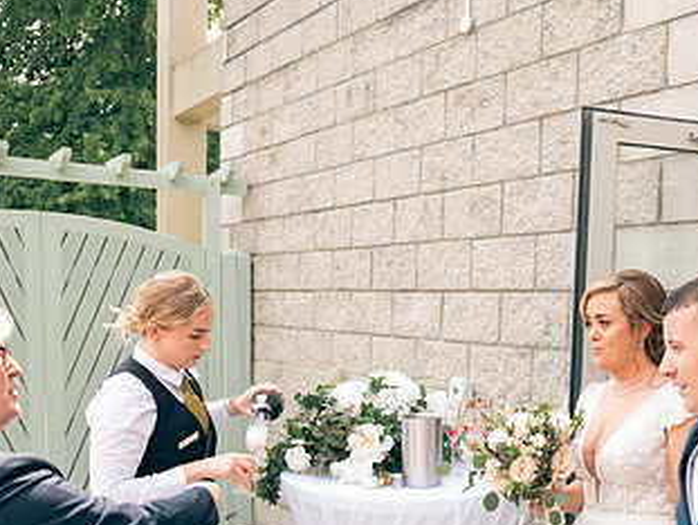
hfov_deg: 42.5
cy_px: 398
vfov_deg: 33.0
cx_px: 521
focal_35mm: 43
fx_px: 868
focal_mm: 24
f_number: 3.5
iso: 100
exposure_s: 1/200
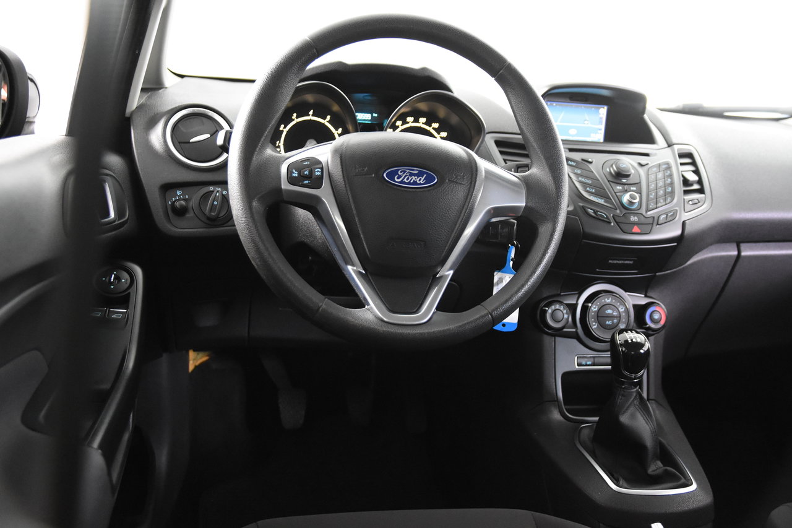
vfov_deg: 36.9
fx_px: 792
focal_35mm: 36
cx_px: 396
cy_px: 264
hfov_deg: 53.1
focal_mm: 24
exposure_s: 1/40
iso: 4500
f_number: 3
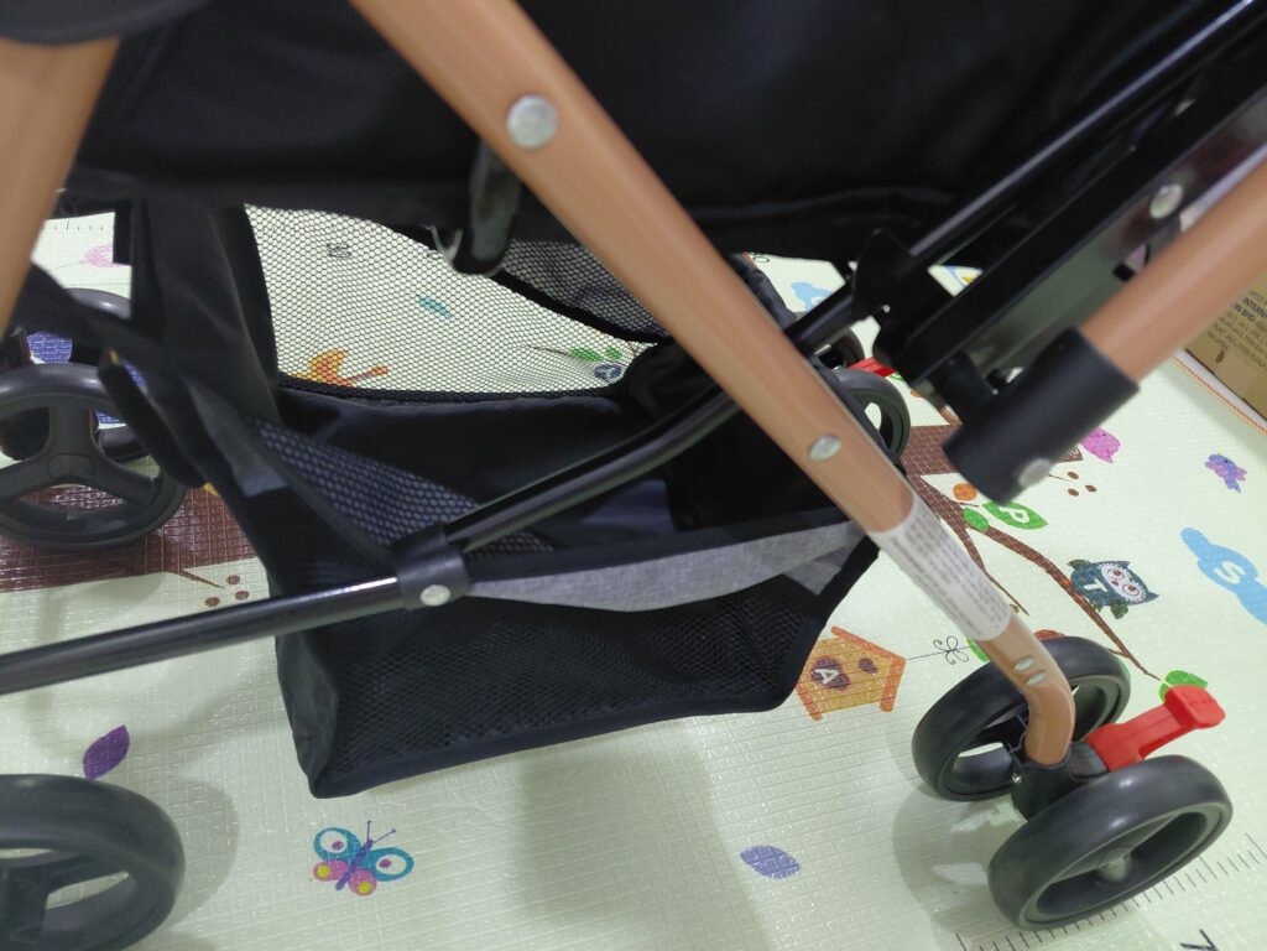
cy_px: 476
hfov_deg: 69.4
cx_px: 634
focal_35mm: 25
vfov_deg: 54.9
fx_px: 915
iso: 400
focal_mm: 4.69
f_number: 1.8
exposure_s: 1/25
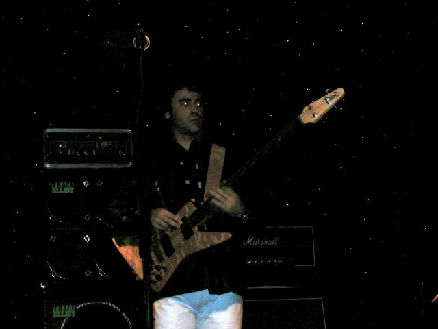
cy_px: 164
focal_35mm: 98
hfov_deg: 20.0
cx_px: 219
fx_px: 1240
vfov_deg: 15.1
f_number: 4.6
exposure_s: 1/59.9
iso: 200
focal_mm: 14.9
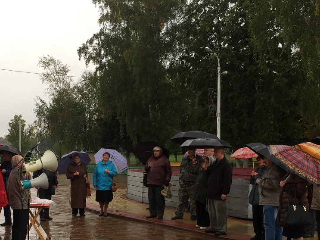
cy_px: 181
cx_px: 82
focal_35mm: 51
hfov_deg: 36.7
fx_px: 471
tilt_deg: -2.7
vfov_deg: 28.1
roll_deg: -1.5
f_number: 2.2
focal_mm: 4.15
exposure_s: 1/40
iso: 40
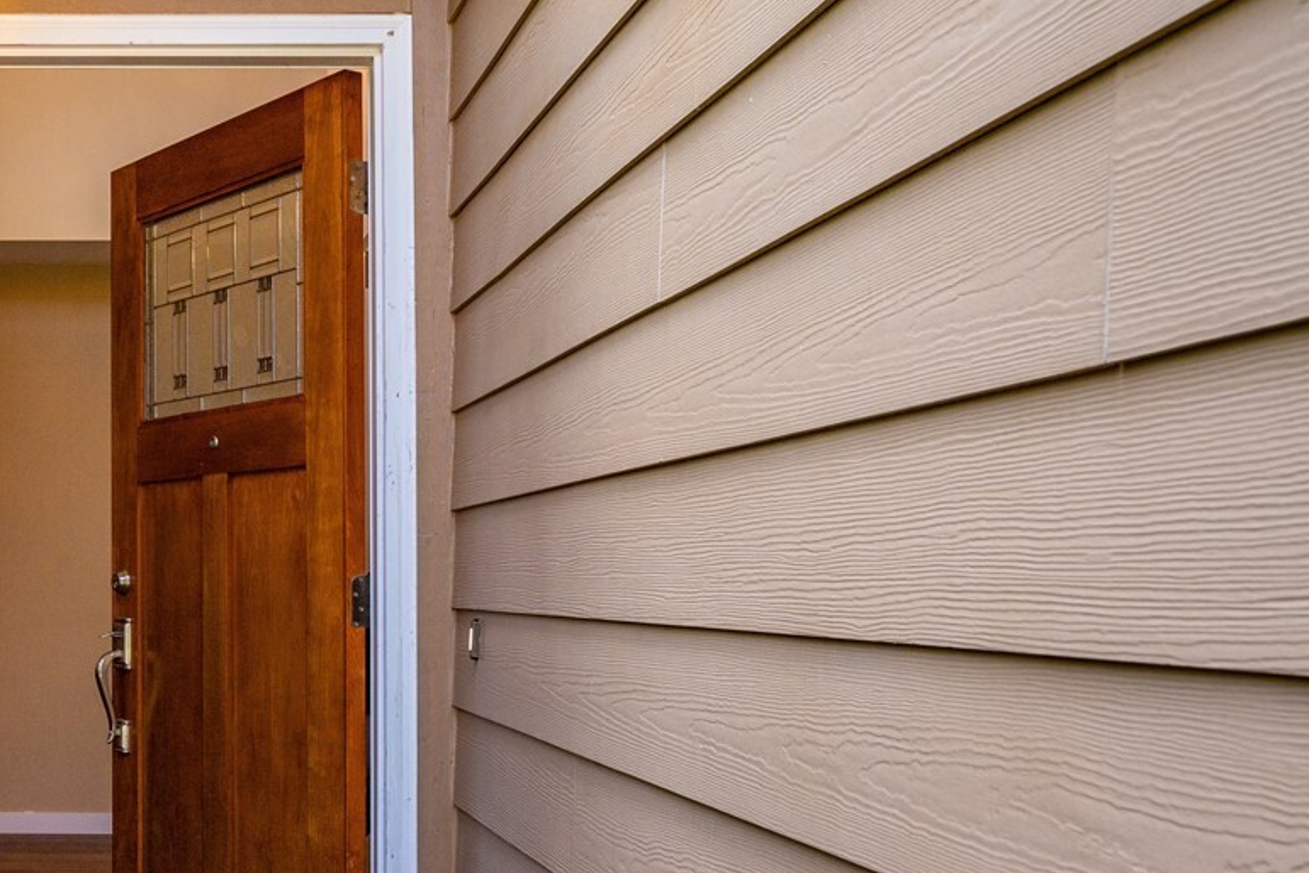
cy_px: 544
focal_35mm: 44
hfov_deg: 40.9
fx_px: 1600
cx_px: 120
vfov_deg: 30.4
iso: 320
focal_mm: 20
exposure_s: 1/80
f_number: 7.1
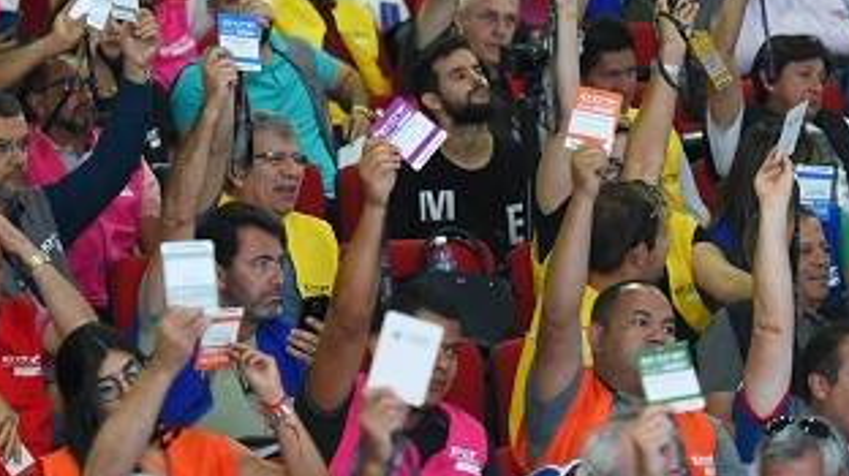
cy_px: 0
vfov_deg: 4.4
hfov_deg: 7.9
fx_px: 6119
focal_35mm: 272
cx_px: 305
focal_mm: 135
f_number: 2.8
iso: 4000
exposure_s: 1/200
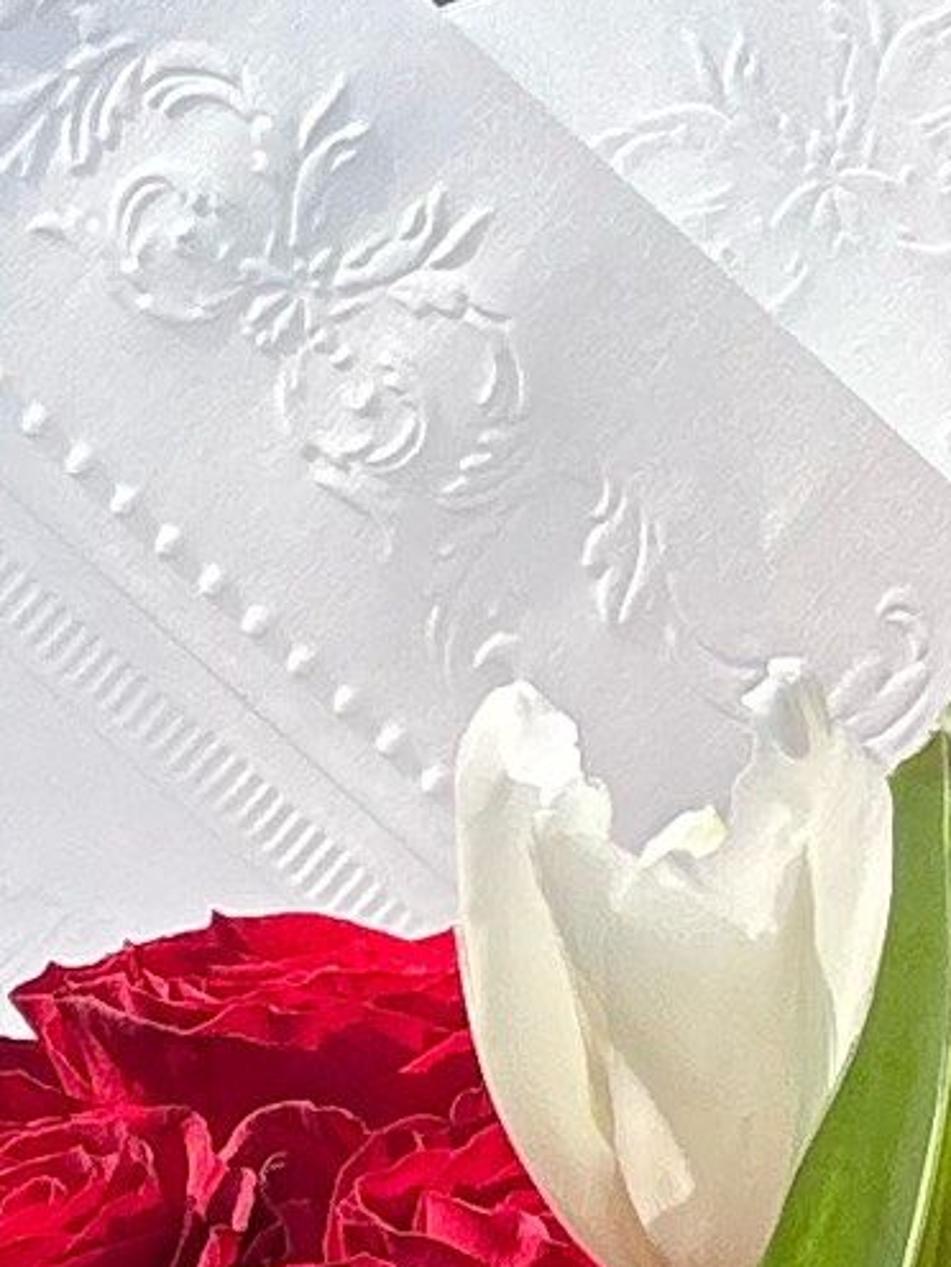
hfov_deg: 9.0
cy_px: 1351
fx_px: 6044
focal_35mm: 165
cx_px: 266
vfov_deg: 11.8
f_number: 1.9
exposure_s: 1/440
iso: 25
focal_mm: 2.69
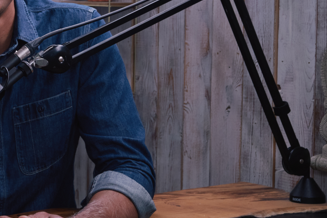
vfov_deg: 13.1
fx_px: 944
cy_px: 47
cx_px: -29
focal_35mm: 104
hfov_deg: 18.9
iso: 800
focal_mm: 27.7
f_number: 3.6
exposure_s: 1/125
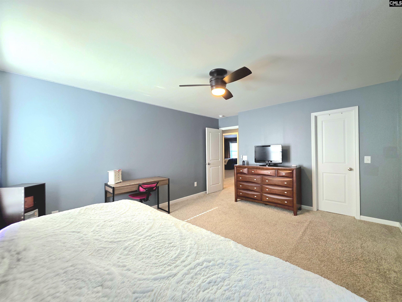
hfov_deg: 106.2
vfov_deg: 89.9
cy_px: 151
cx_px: 201
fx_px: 151
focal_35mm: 13
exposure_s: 1/120
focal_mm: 2.2
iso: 125
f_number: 1.9
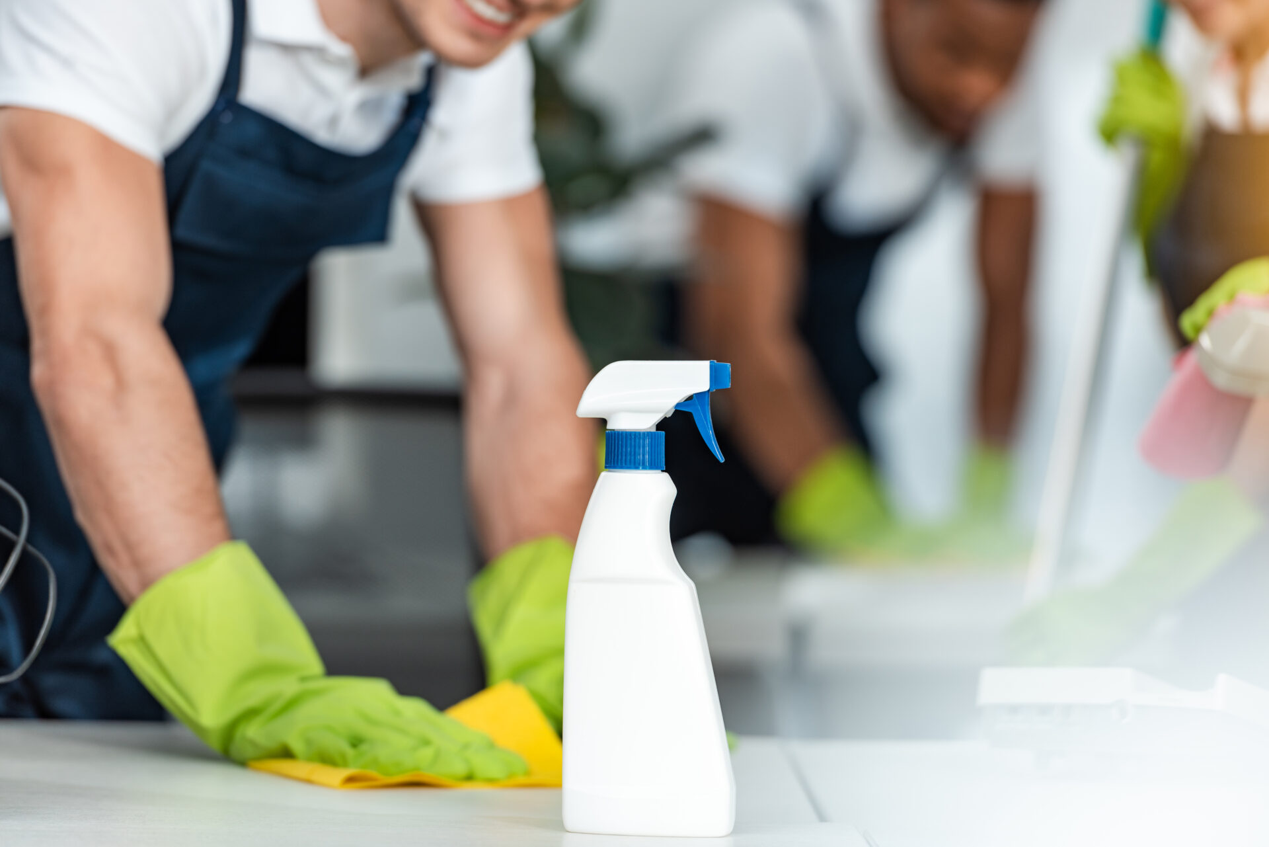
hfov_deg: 10.3
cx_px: 634
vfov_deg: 6.9
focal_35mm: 200
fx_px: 7051
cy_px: 424
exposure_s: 1/200
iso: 250
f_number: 4
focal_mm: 200
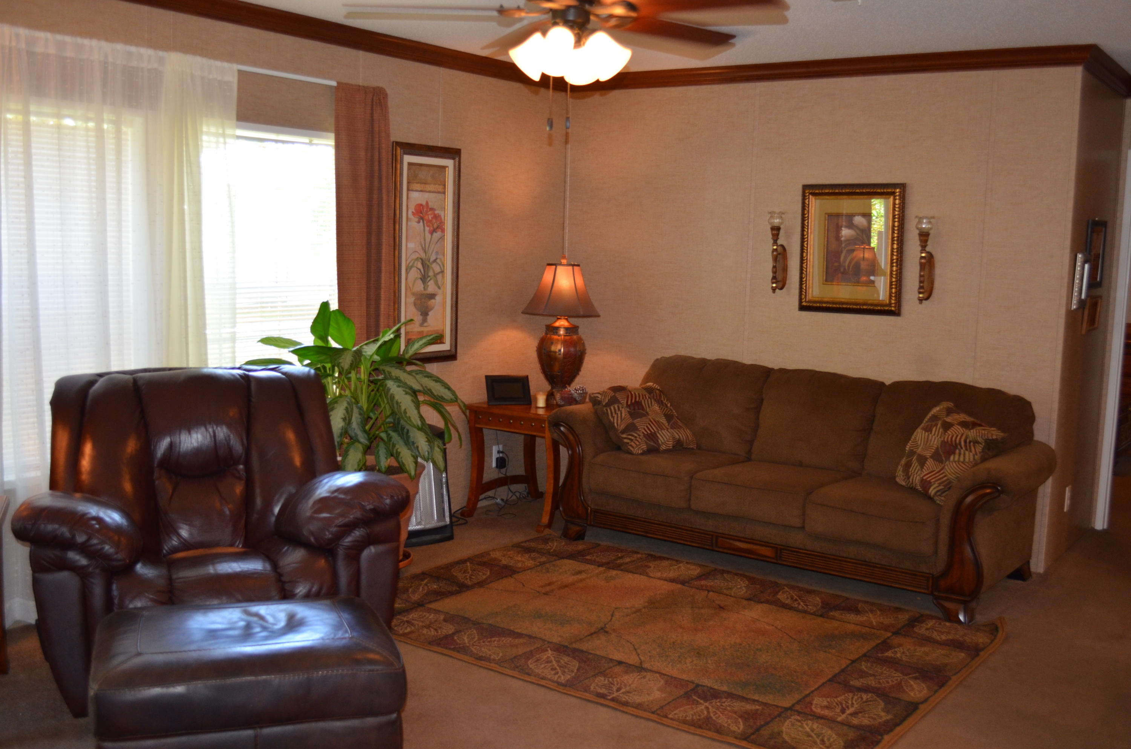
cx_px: 566
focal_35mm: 36
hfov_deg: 53.2
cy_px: 374
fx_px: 1129
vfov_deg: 36.7
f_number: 4
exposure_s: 1/60
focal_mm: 24
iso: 640
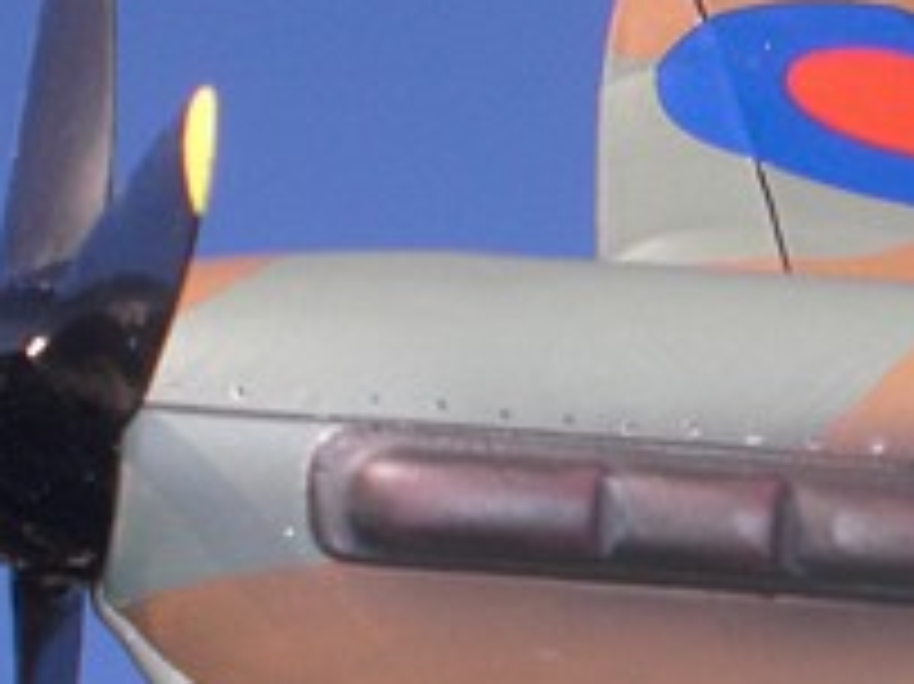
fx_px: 3958
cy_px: 716
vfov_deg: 9.8
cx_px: 1603
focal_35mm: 150
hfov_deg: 12.2
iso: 64
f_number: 5.6
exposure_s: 1/200
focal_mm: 6.3
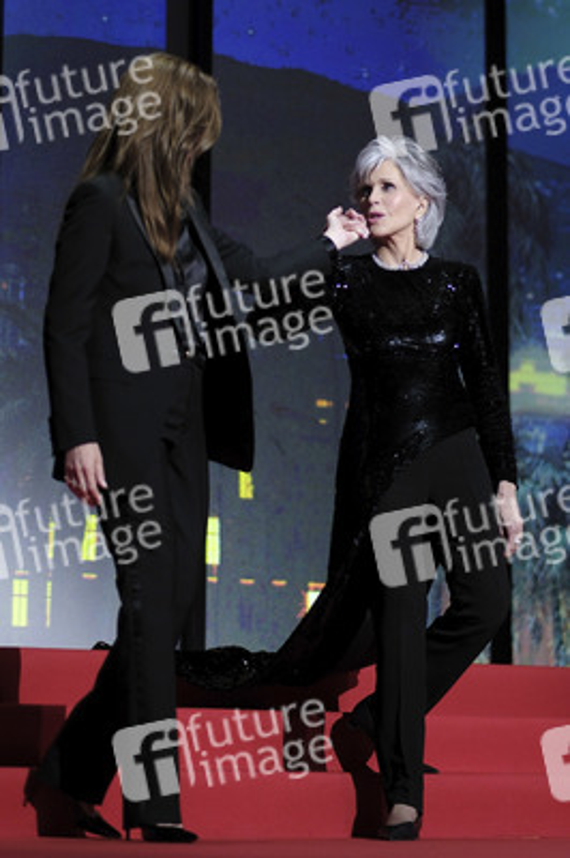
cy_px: 429
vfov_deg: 24.2
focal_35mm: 84
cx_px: 285
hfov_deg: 16.2
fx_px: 1998
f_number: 1.2
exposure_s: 1/800
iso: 1000
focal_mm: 56
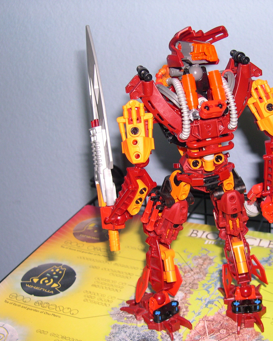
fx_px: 505
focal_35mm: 50
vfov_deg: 37.3
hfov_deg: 30.1
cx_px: 171
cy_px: 172
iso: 100
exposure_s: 1/60
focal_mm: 8
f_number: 2.8
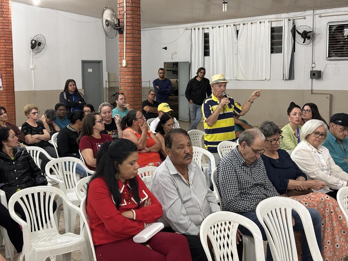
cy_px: 130
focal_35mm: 52
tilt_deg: -6.3
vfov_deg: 28.0
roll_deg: +0.7
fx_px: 523
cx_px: 174
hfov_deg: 36.8
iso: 250
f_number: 1.6
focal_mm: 5.96
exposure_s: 1/30
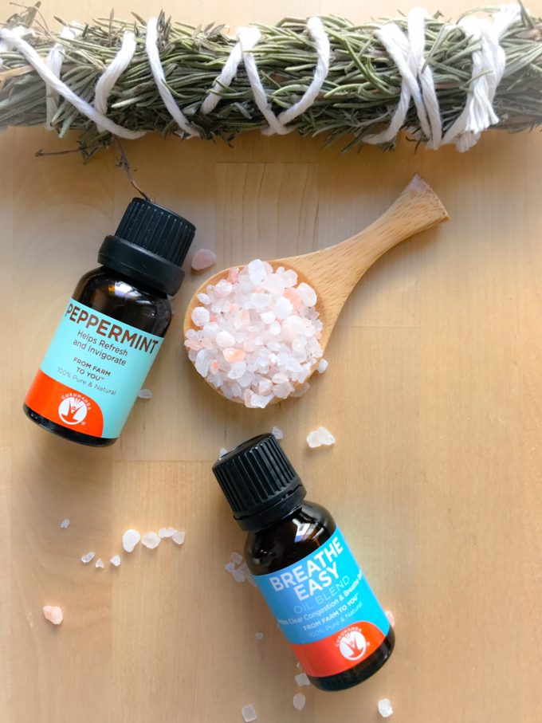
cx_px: 271
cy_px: 362
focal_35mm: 28
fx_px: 585
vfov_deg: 63.5
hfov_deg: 49.7
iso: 25
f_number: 1.8
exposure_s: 1/60
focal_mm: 3.99
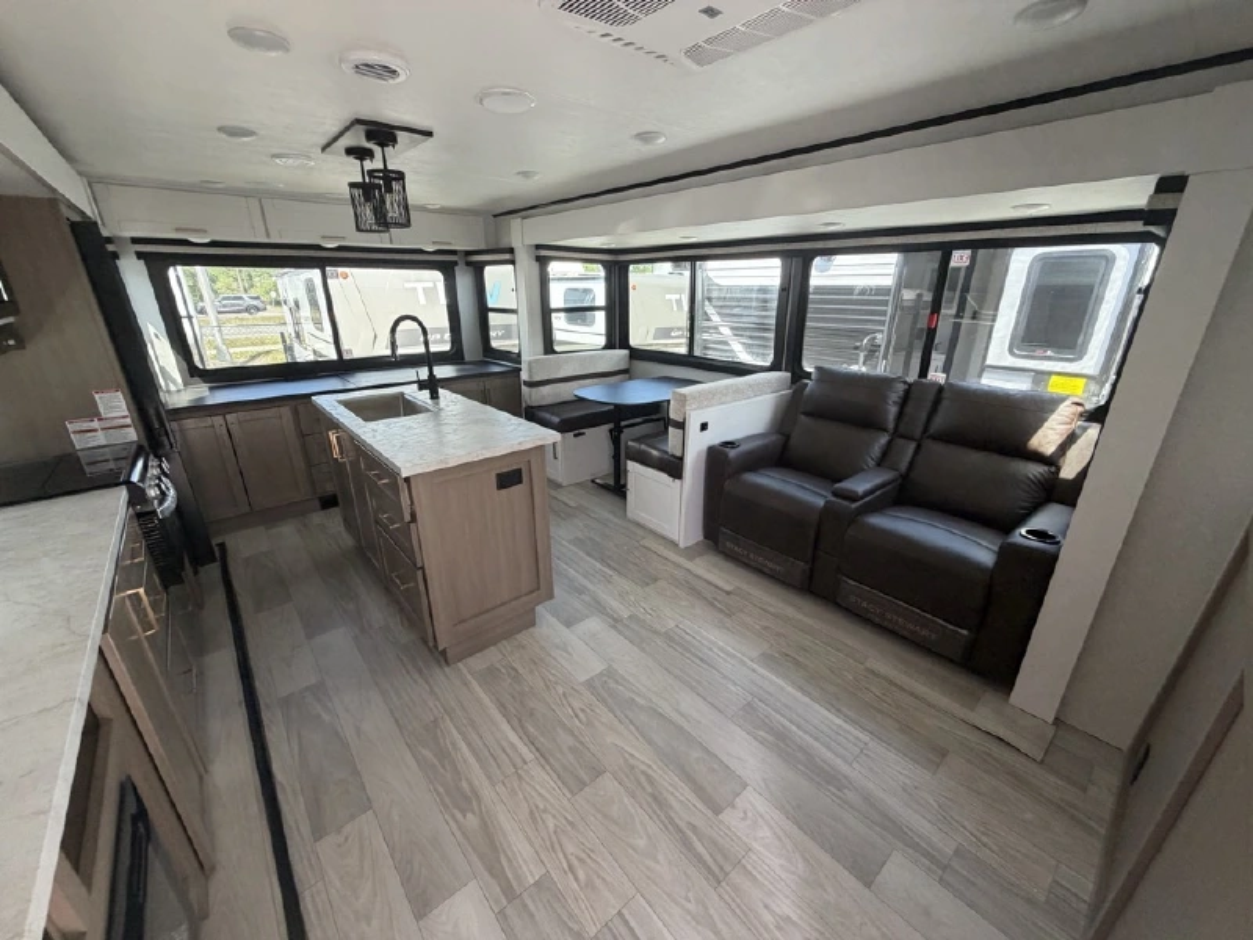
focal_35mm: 14
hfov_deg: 102.1
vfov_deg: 85.7
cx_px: 626
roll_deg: +1.5
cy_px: 470
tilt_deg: -19.5
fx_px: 507
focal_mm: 2.22
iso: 250
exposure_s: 1/121
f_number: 2.2
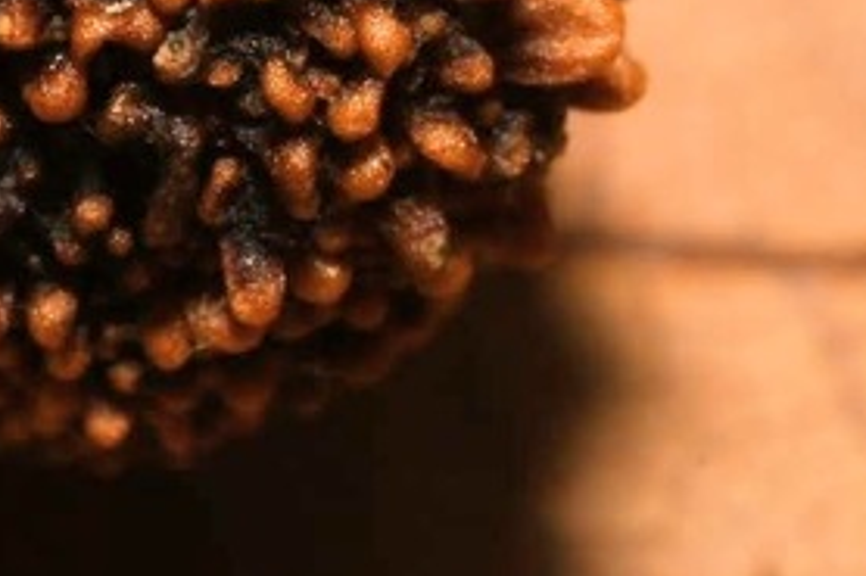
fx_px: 13095
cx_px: 215
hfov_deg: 3.8
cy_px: -84
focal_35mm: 545
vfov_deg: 2.5
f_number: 32
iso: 250
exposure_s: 1/60
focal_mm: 105
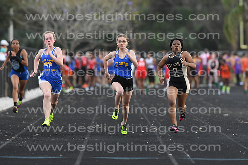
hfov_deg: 4.6
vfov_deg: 3.1
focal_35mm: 450
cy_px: 82
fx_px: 3101
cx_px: 124
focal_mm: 300
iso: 1600
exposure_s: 1/1600
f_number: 4
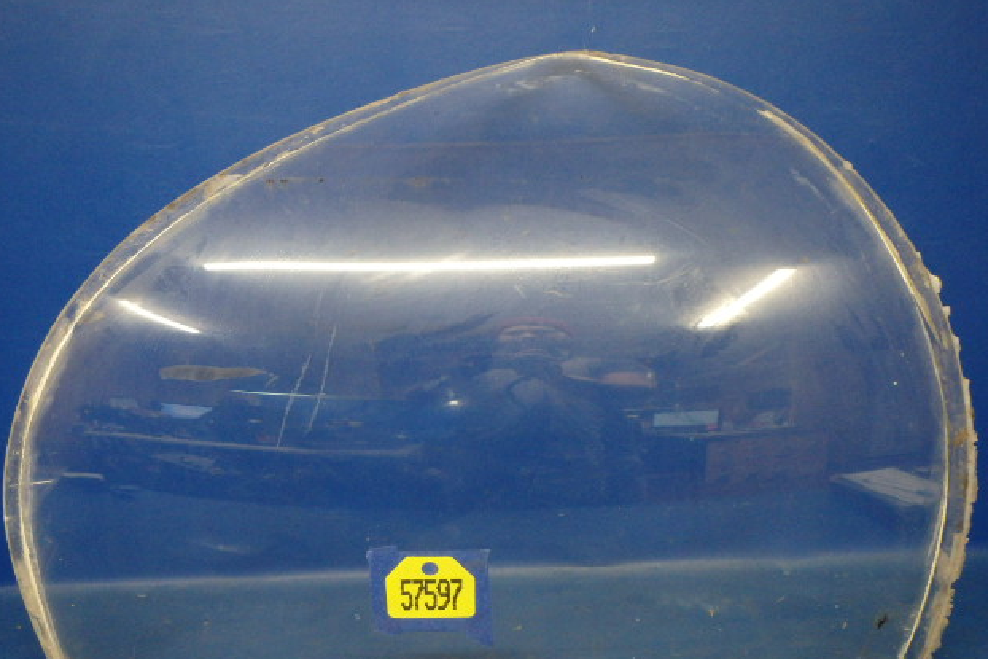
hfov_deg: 61.9
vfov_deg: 43.5
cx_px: 492
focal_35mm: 30
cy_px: 377
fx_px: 823
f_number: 3.9
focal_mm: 5
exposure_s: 1/30
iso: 640
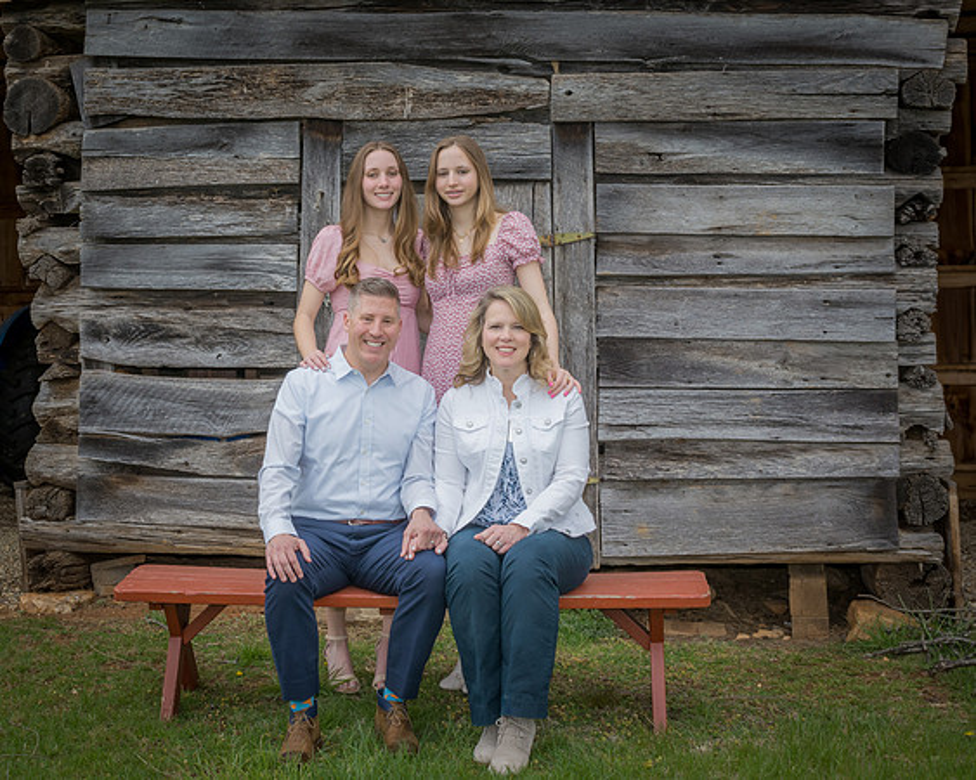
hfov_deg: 34.9
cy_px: 334
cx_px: 417
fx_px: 1552
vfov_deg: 28.2
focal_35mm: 54
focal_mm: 24
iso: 140
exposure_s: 1/180
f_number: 6.7
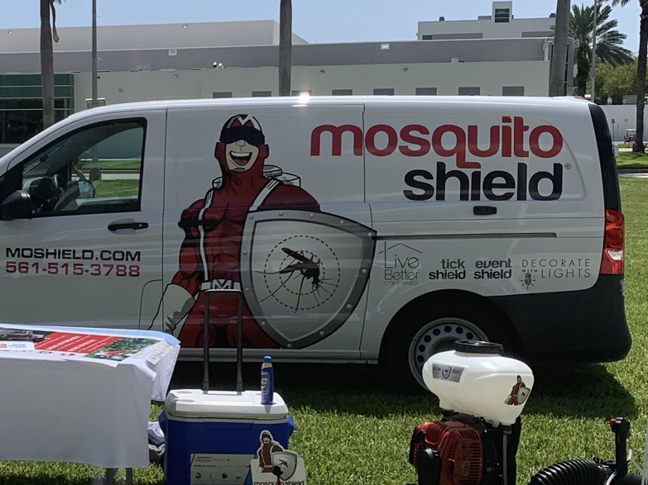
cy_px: 294
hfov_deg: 27.4
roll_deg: -2.3
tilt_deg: -4.9
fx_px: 1273
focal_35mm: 68
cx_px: 50
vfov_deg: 21.6
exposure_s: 1/3521
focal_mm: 4.25
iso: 25
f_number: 1.8
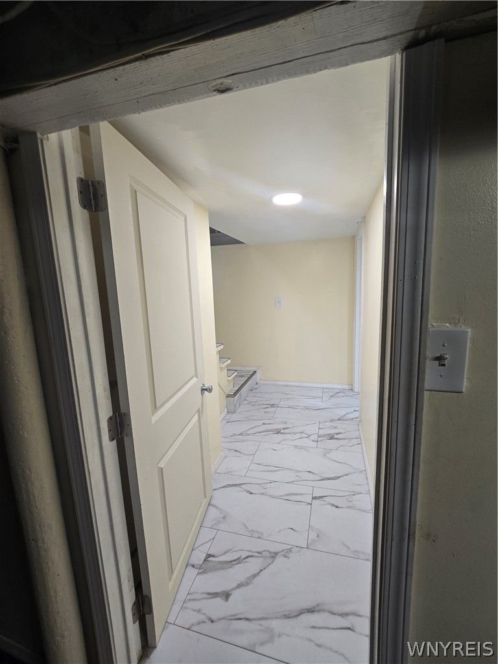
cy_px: 332
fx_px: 249
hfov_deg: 89.9
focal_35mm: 13
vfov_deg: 106.2
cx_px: 249
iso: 80
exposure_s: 1/60
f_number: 2.2
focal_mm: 2.2
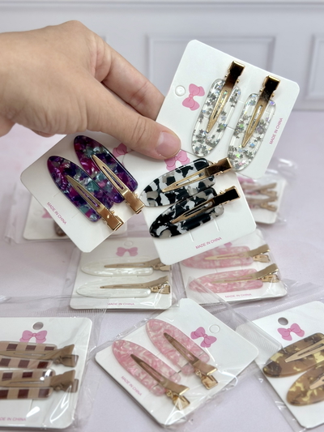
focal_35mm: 48
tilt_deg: -35.6
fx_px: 599
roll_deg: -1.8
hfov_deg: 30.3
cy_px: 216
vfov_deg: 39.6
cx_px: 162
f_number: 1.78
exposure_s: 1/228
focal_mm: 6.86
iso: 80
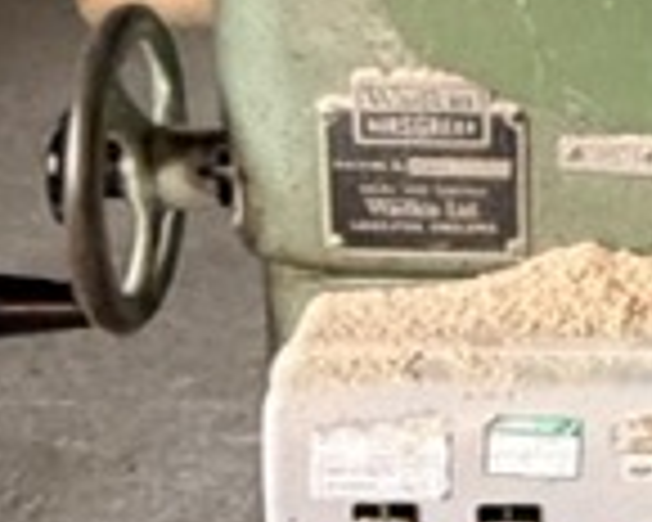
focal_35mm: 121
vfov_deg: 12.6
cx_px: 967
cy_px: 9
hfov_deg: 14.8
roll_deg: -2.2
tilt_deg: -20.7
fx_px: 2335
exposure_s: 1/50
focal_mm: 2.22
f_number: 2.2
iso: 800
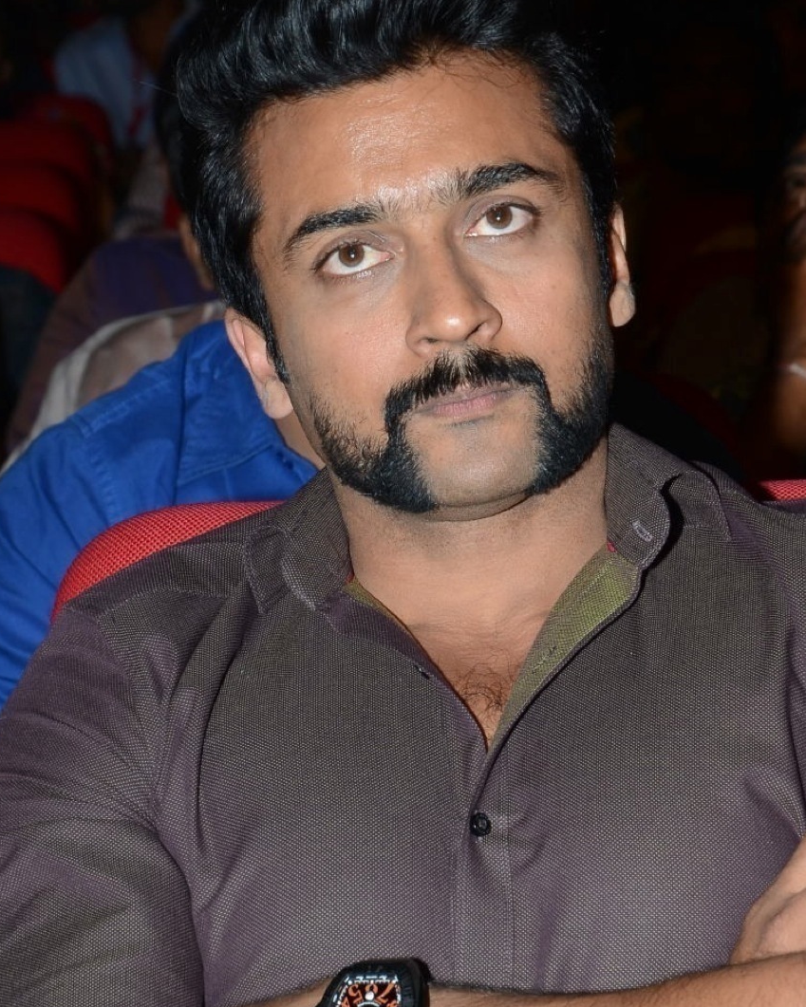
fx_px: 5724
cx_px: 481
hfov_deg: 8.1
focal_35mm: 192
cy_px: 701
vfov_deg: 10.0
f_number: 7.1
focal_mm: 80
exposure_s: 1/125
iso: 400
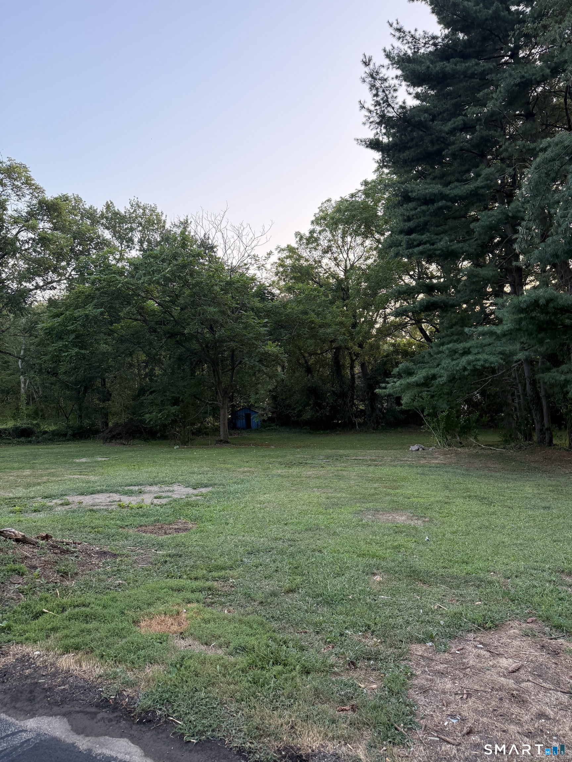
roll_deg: +1.4
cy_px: 381
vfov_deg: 71.6
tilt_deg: +0.4
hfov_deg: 56.8
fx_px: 529
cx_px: 286
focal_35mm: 24
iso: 125
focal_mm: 6.76
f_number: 1.78
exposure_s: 1/231
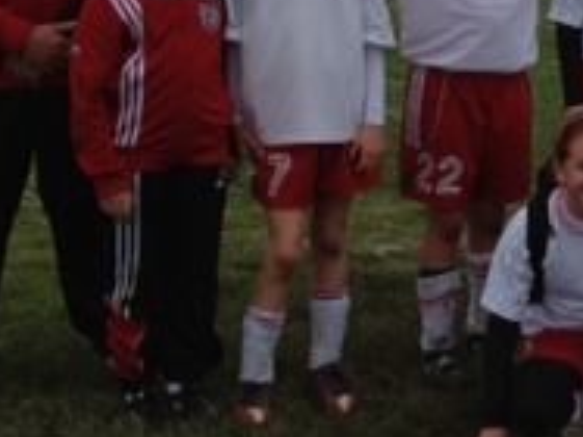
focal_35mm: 120
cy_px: 0
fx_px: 2020
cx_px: 717
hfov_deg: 15.7
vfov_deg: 12.2
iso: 50
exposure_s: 1/1346
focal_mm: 4.28
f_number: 2.4
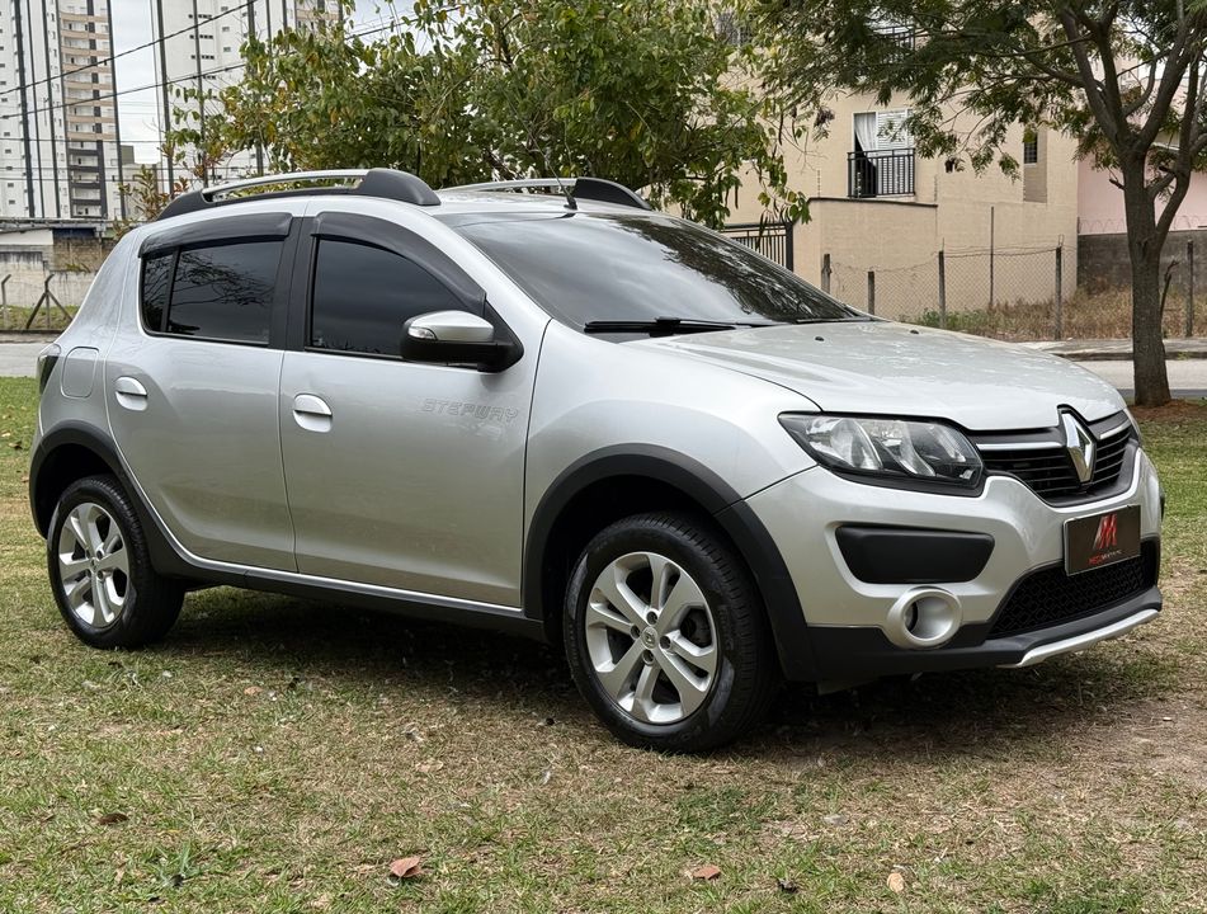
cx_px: 604
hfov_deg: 39.5
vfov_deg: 30.4
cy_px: 457
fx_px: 1679
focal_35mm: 48
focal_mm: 6.76
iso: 64
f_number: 1.78
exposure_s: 1/975
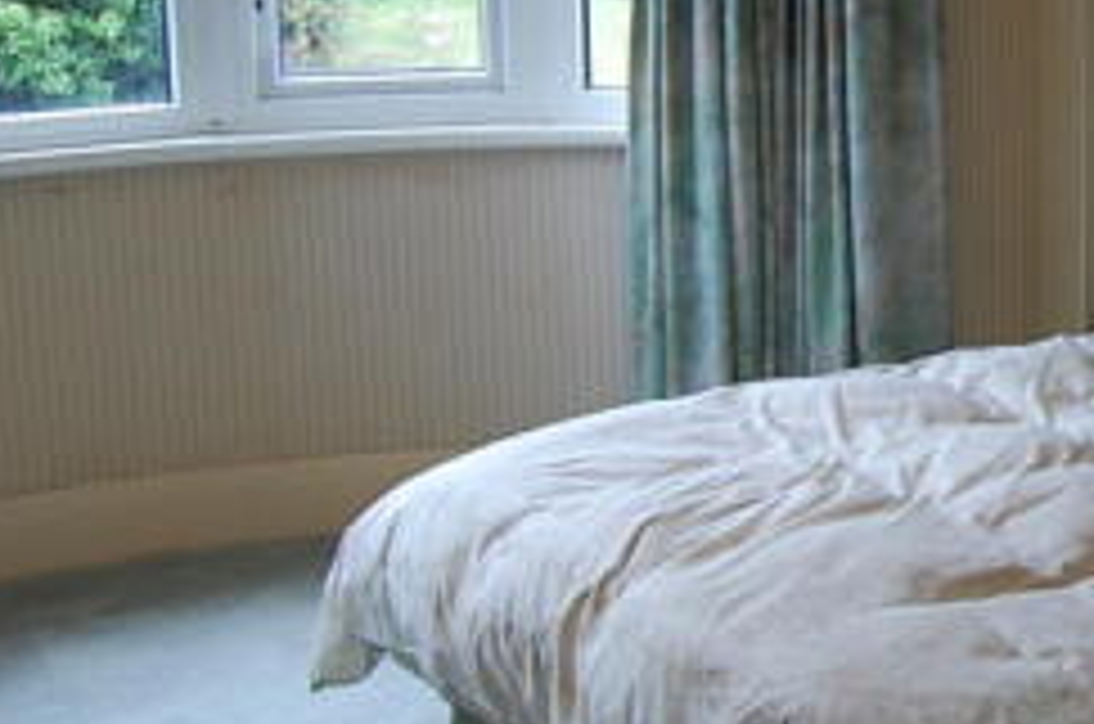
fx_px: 2214
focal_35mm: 73
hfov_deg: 25.2
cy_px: 139
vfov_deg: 18.4
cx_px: 1279
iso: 400
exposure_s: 1/60
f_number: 4.5
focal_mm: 18
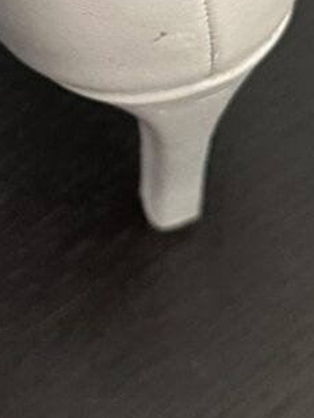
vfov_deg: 11.9
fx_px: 1922
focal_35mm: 159
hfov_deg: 9.2
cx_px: -41
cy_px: -189
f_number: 1.78
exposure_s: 1/60
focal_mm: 6.86
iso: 400
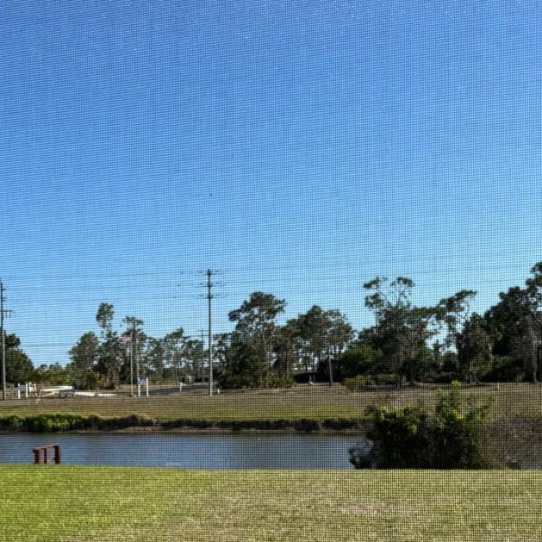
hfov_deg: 30.5
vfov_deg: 31.0
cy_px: 422
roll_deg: +1.4
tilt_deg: -2.8
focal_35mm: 54
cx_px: 78
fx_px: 957
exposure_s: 1/3096
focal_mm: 6.76
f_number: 1.78
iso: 80
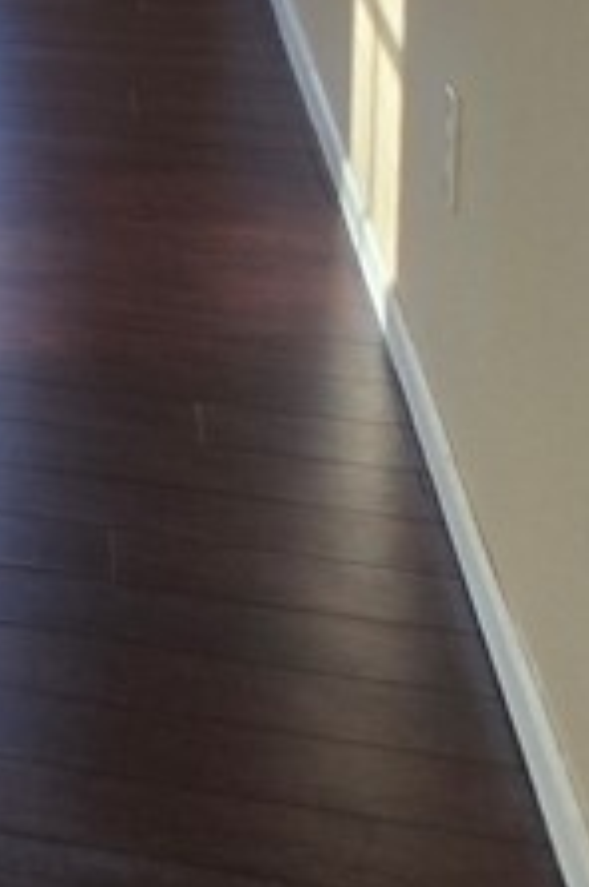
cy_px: -370
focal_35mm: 110
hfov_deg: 9.3
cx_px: -1274
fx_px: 2708
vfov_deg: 17.1
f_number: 1.8
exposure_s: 1/120
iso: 80
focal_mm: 5.4
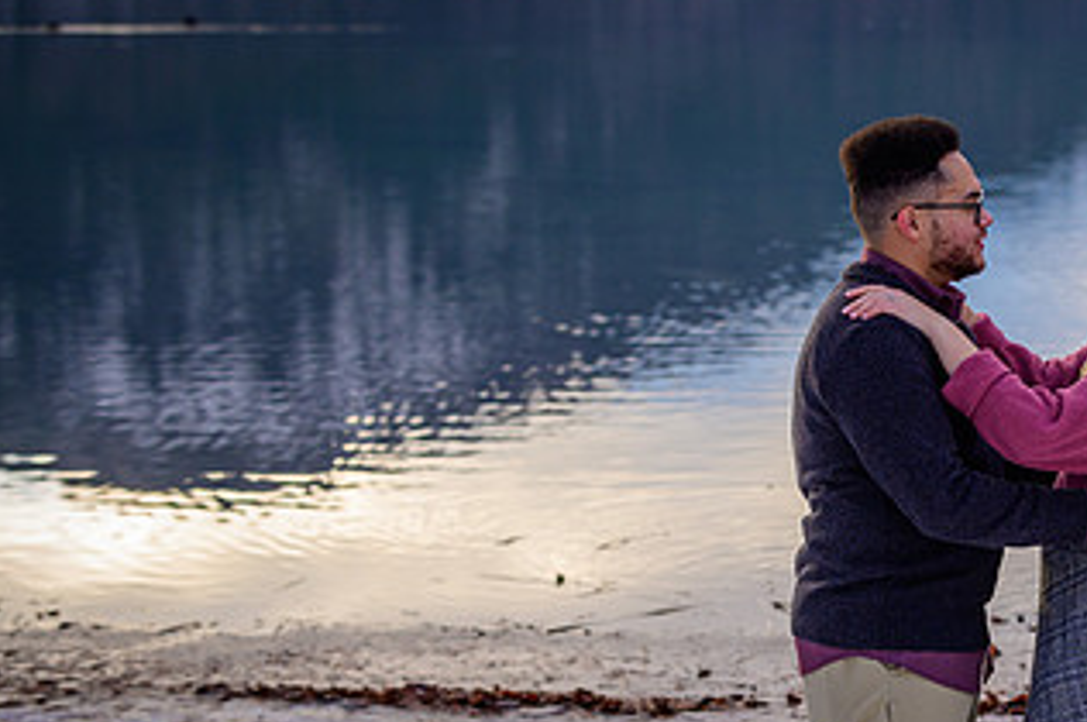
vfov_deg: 10.3
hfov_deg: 15.4
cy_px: 584
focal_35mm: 132
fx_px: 3981
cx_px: 984
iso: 250
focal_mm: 70
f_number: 4
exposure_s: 1/800
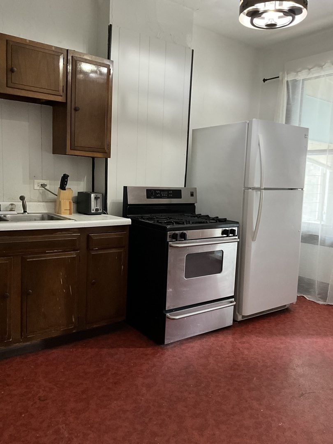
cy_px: 222
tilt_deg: -6.2
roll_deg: -1.9
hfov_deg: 48.2
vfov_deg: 61.7
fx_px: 372
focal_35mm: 29
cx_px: 166
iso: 320
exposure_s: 1/53
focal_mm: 3
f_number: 1.8
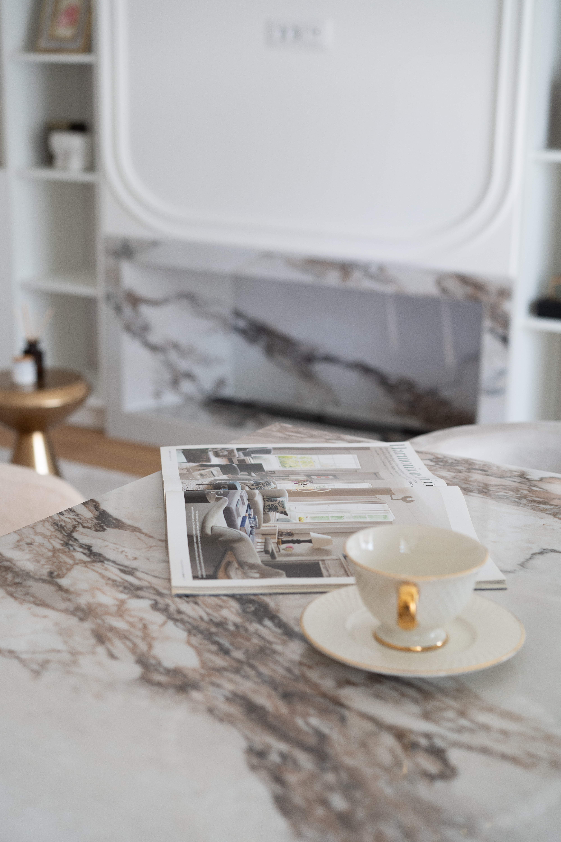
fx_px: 1286
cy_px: 421
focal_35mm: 55
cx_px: 280
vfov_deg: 36.2
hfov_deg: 24.6
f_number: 4
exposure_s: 1/50
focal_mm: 55
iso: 500
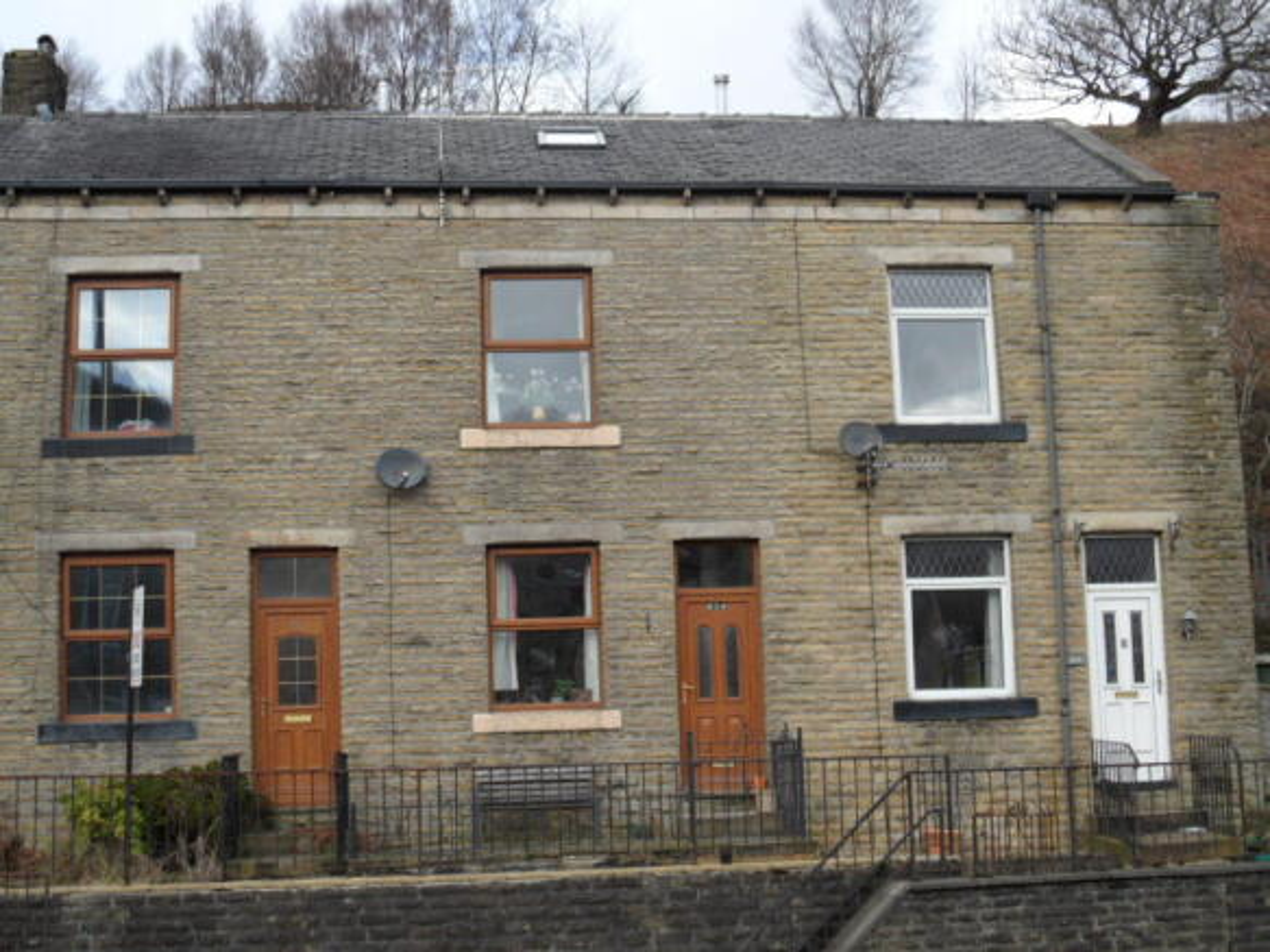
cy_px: 476
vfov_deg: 29.1
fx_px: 1834
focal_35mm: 50
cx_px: 635
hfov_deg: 38.2
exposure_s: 1/180
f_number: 3.8
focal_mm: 8.2
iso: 80
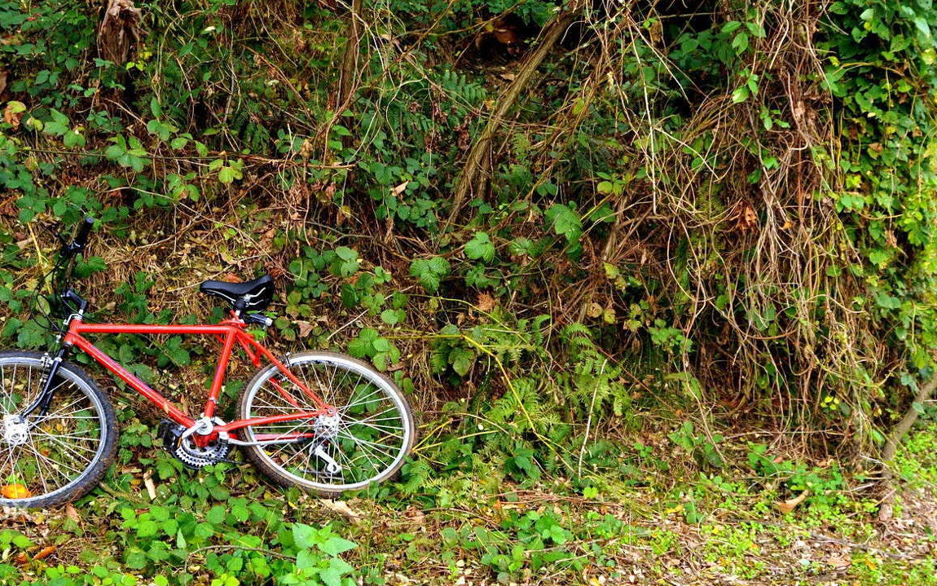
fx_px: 1302
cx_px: 481
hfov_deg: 39.6
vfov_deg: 25.2
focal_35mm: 51
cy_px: 194
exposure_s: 1/90
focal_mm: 24
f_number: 9.5
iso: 800
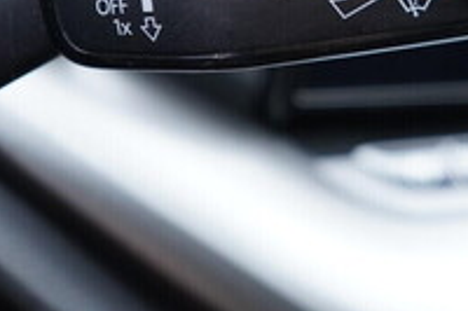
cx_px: 316
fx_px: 1286
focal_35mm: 99
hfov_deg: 20.5
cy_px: -36
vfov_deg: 13.5
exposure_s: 1/40
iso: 640
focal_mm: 24
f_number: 2.8
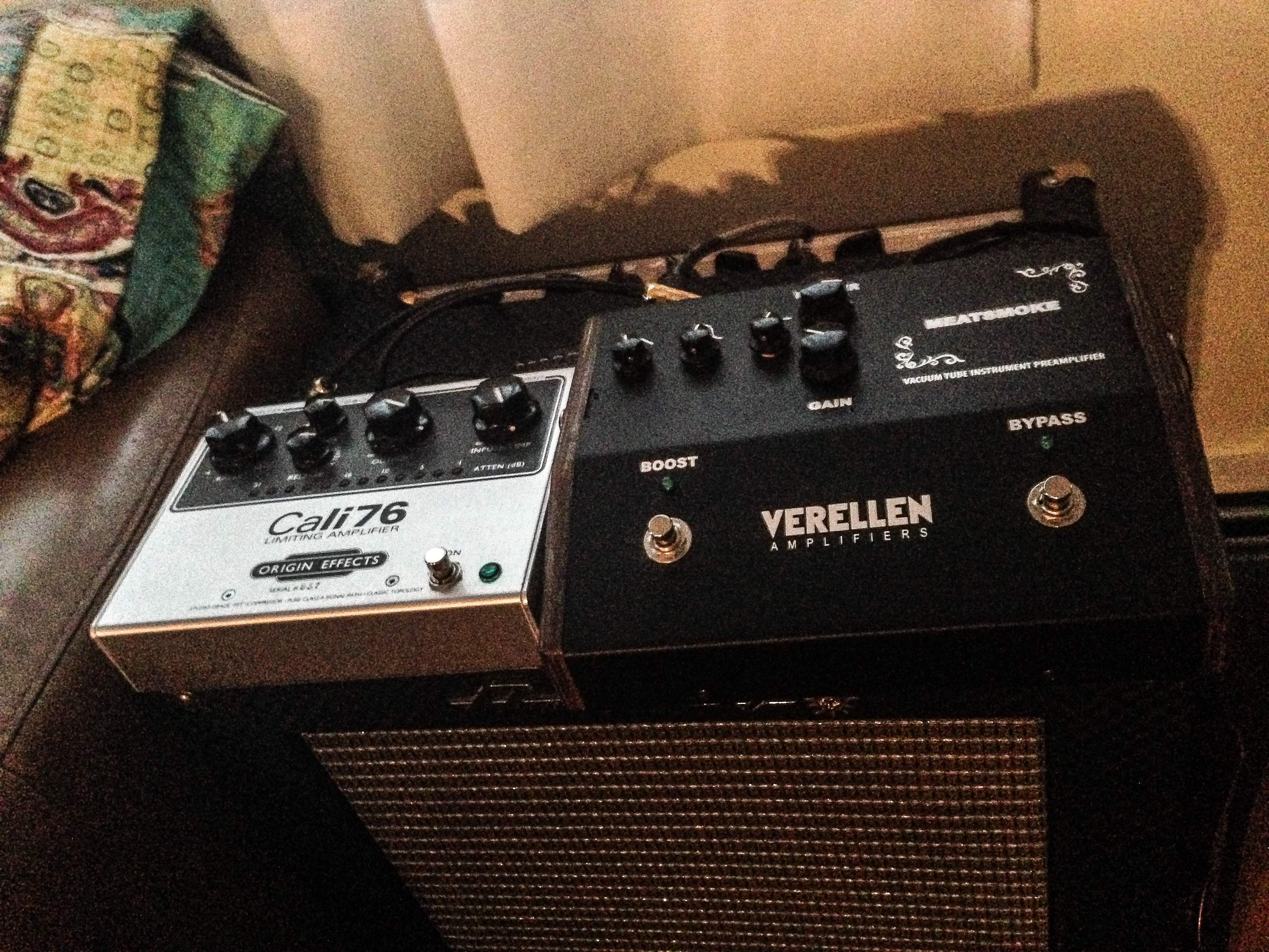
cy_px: 476
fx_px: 1210
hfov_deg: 55.4
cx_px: 634
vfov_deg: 42.9
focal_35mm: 33
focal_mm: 4.12
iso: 800
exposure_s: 1/15
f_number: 2.4
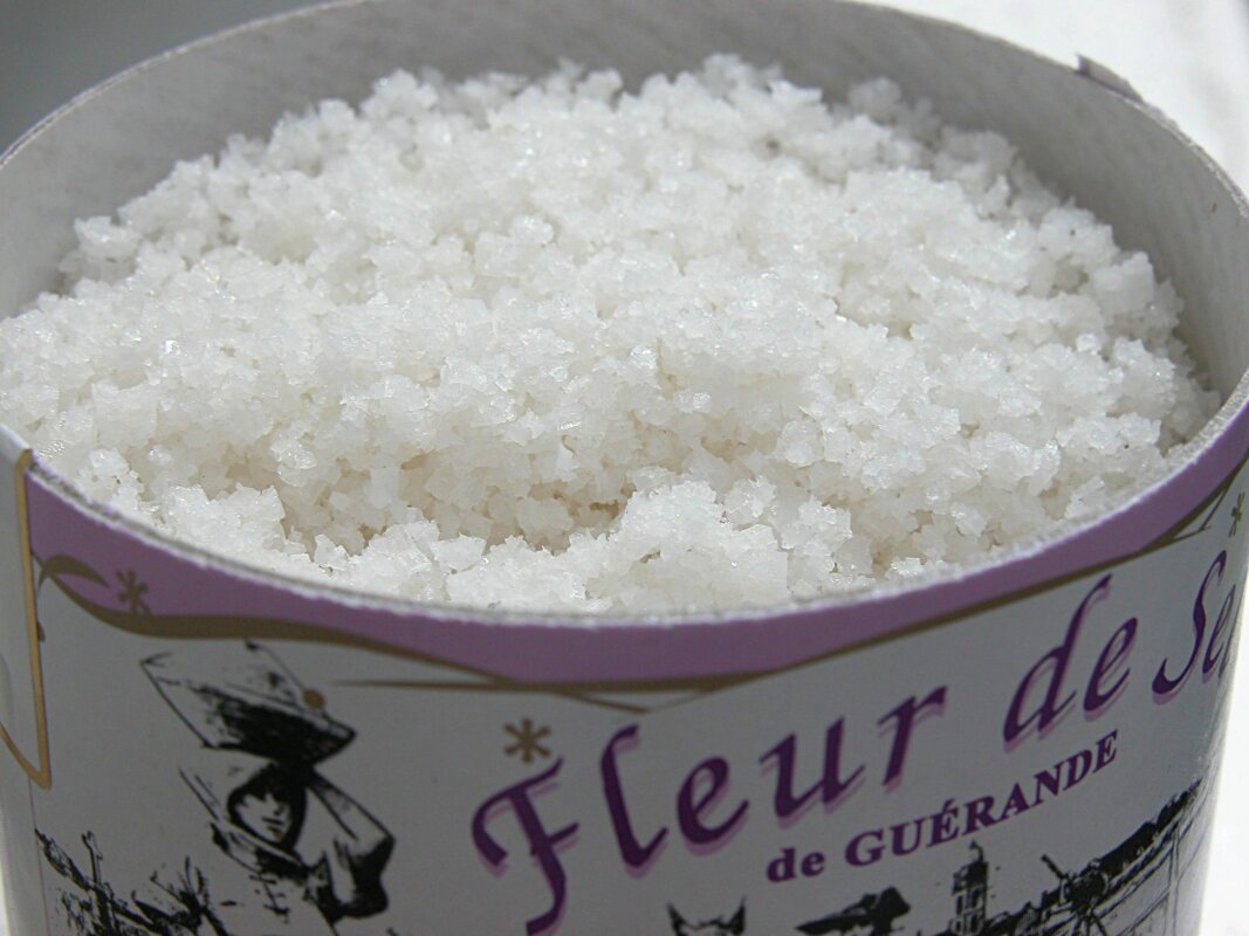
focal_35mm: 93
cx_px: 624
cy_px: 468
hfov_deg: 21.1
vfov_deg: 15.9
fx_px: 3355
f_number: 7.1
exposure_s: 1/371
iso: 100
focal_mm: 23.7
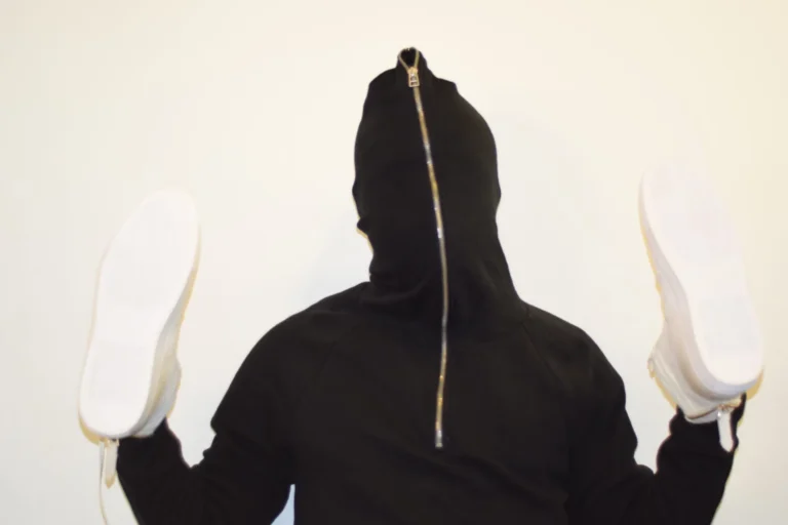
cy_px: 262
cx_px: 394
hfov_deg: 27.0
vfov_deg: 18.2
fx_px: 1642
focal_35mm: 75
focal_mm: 50
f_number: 1.8
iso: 640
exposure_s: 1/80
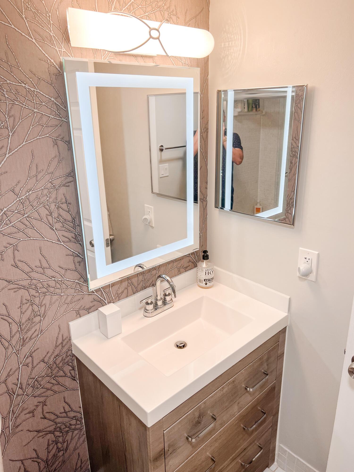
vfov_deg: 67.3
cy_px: 236
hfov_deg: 53.1
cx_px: 177
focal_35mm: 26
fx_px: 355
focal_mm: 5.7
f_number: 1.5
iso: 40
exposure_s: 1/120
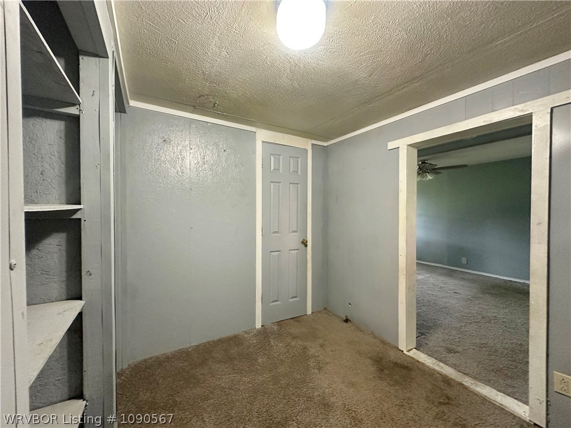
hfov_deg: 102.1
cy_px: 214
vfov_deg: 85.7
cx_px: 286
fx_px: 231
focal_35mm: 14
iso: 500
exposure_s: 1/60
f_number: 2.2
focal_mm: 2.22
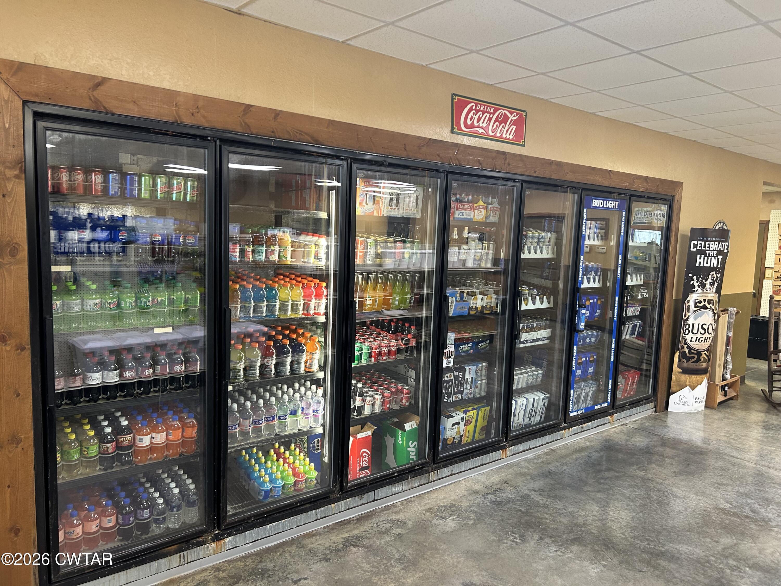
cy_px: 293
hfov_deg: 67.3
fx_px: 587
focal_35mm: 26
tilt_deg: -6.1
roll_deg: -1.7
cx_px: 390
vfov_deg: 53.1
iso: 160
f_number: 1.5
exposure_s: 1/60
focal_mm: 5.7
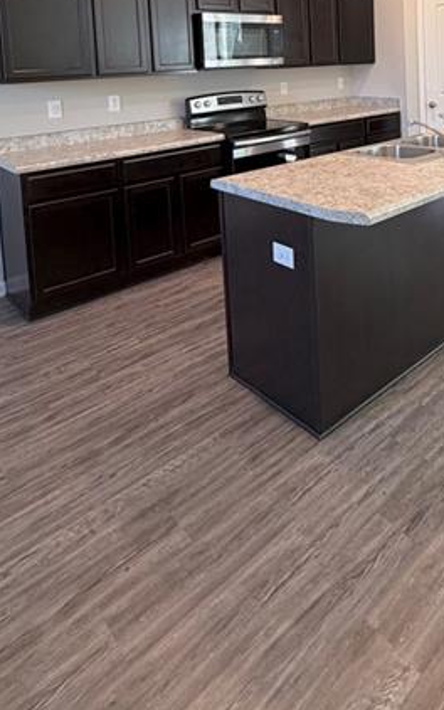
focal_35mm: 27
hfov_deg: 44.1
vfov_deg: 60.0
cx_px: 346
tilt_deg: -3.9
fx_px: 522
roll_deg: +2.3
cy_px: 96
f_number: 2.2
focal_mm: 2.22
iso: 200
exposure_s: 1/60
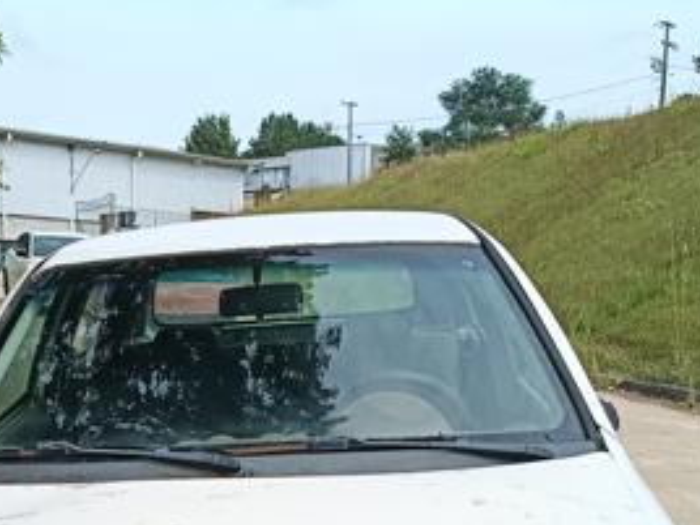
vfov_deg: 22.0
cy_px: 616
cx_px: 212
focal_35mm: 62
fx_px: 1254
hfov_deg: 30.9
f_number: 1.8
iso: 150
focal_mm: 4.81
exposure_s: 1/1359
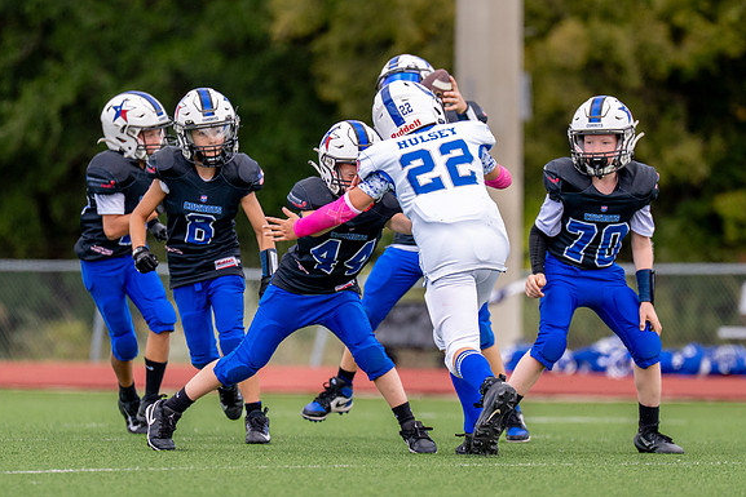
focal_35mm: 441
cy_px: 289
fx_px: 9140
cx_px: 431
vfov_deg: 3.1
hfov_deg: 4.7
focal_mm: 200
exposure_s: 1/3200
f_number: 2.8
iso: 400
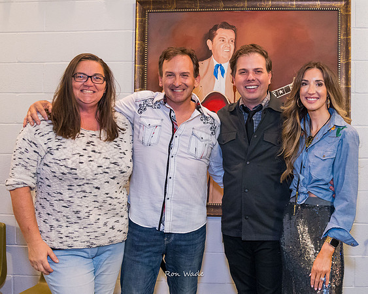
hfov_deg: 42.5
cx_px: 286
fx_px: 453
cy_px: 146
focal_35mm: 42
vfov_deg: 36.0
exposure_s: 1/160
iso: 6400
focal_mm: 24
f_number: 4
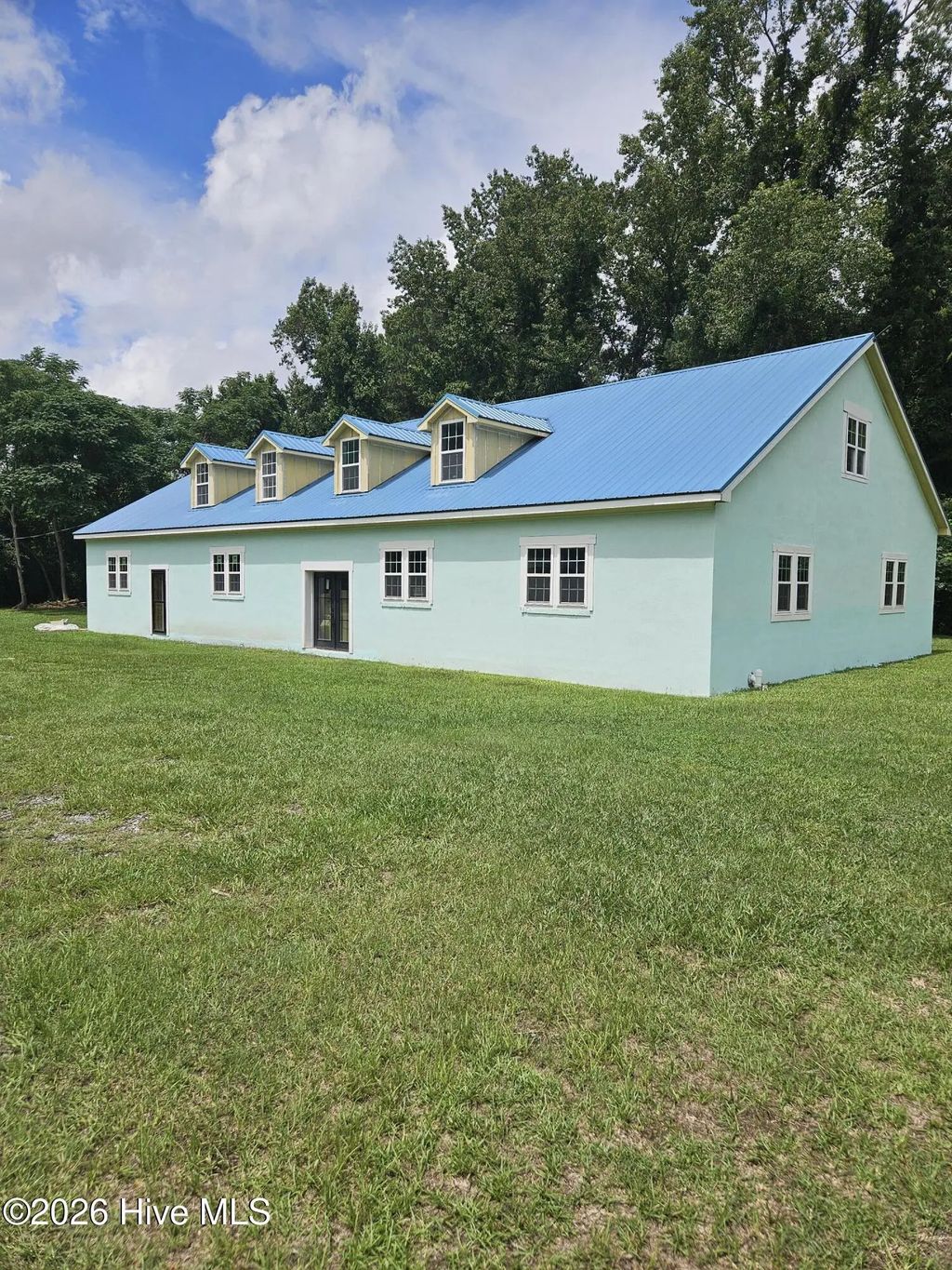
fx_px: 843
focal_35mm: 23
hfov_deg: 58.9
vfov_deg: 73.9
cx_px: 476
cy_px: 635
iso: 25
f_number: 1.8
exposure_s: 1/3829
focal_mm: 5.4
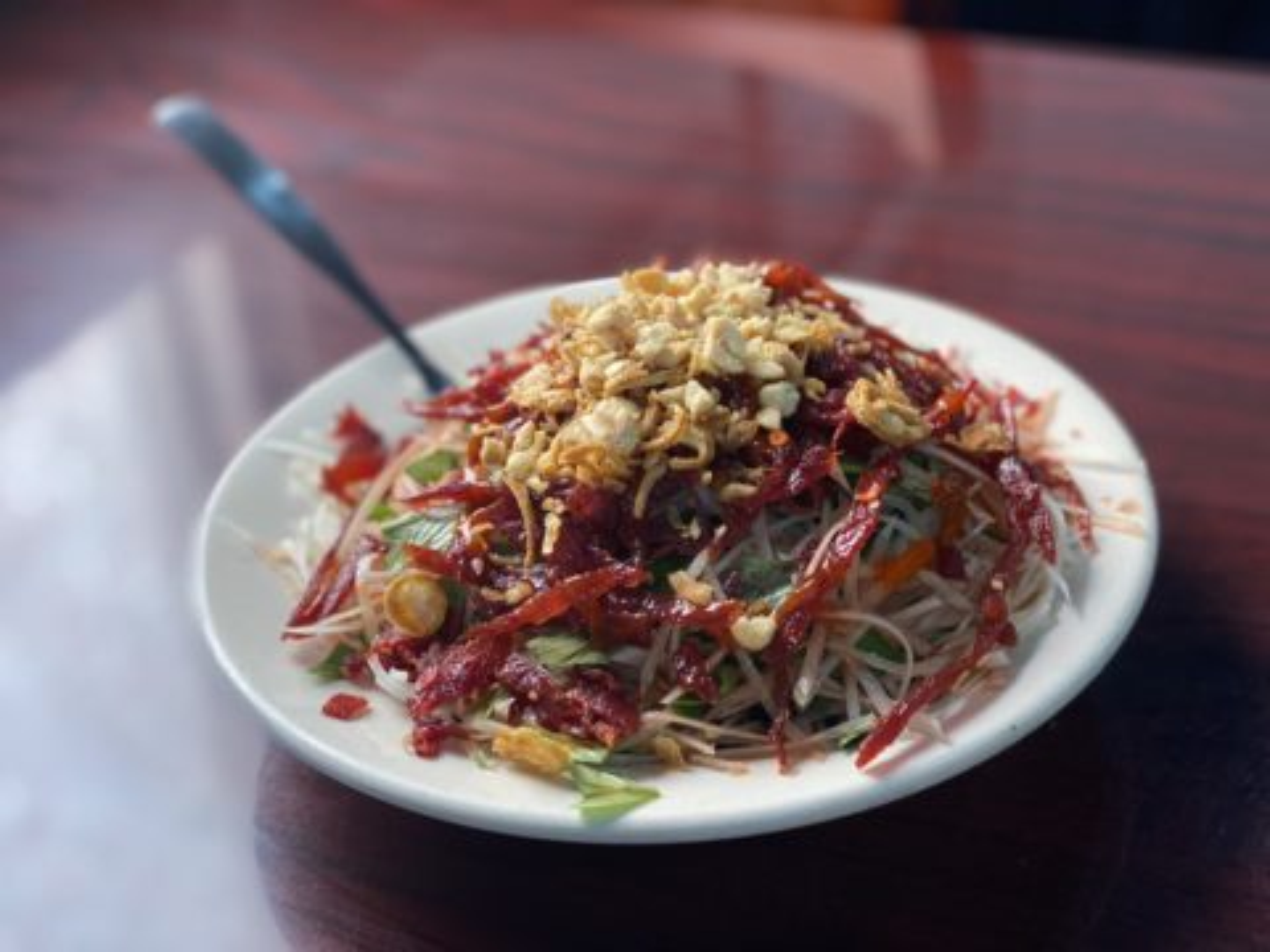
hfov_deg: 36.8
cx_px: 635
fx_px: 1908
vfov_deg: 28.0
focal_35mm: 52
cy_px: 476
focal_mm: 6
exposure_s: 1/40
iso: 125
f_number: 2
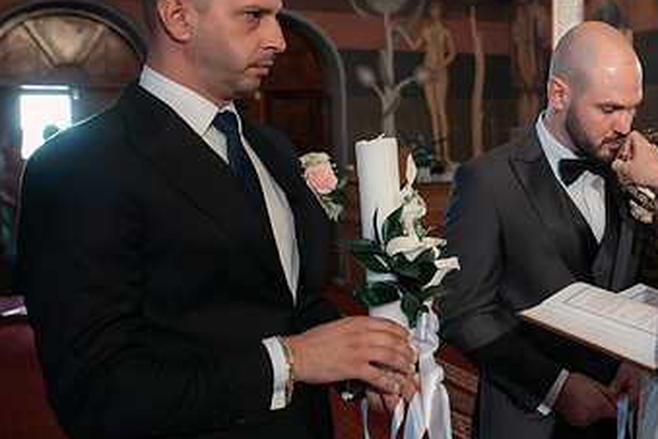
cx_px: 578
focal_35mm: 53
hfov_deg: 35.6
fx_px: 969
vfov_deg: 25.4
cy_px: 167
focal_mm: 30
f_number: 2.8
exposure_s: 1/200
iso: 5000
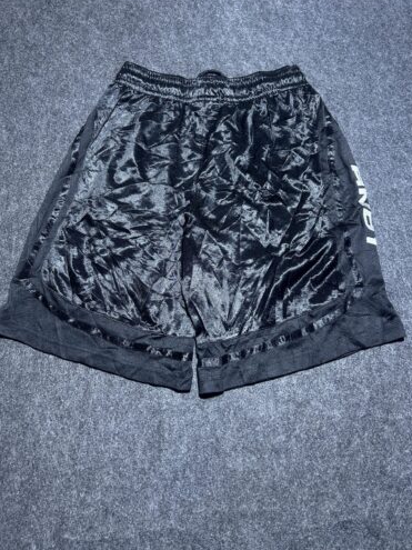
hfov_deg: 49.7
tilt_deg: -55.1
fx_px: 445
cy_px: 268
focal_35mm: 28
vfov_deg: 63.4
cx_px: 203
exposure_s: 1/50
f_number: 1.5
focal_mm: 5.7
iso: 160
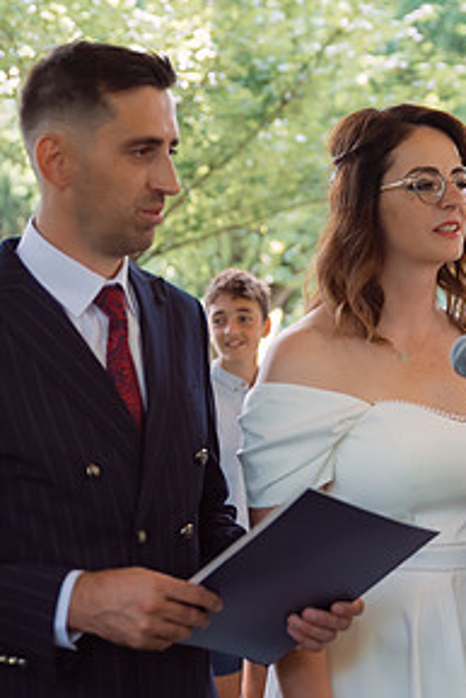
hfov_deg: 12.5
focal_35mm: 109
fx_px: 2114
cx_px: 440
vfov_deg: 18.7
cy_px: 352
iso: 500
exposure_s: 1/320
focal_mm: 46
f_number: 2.8
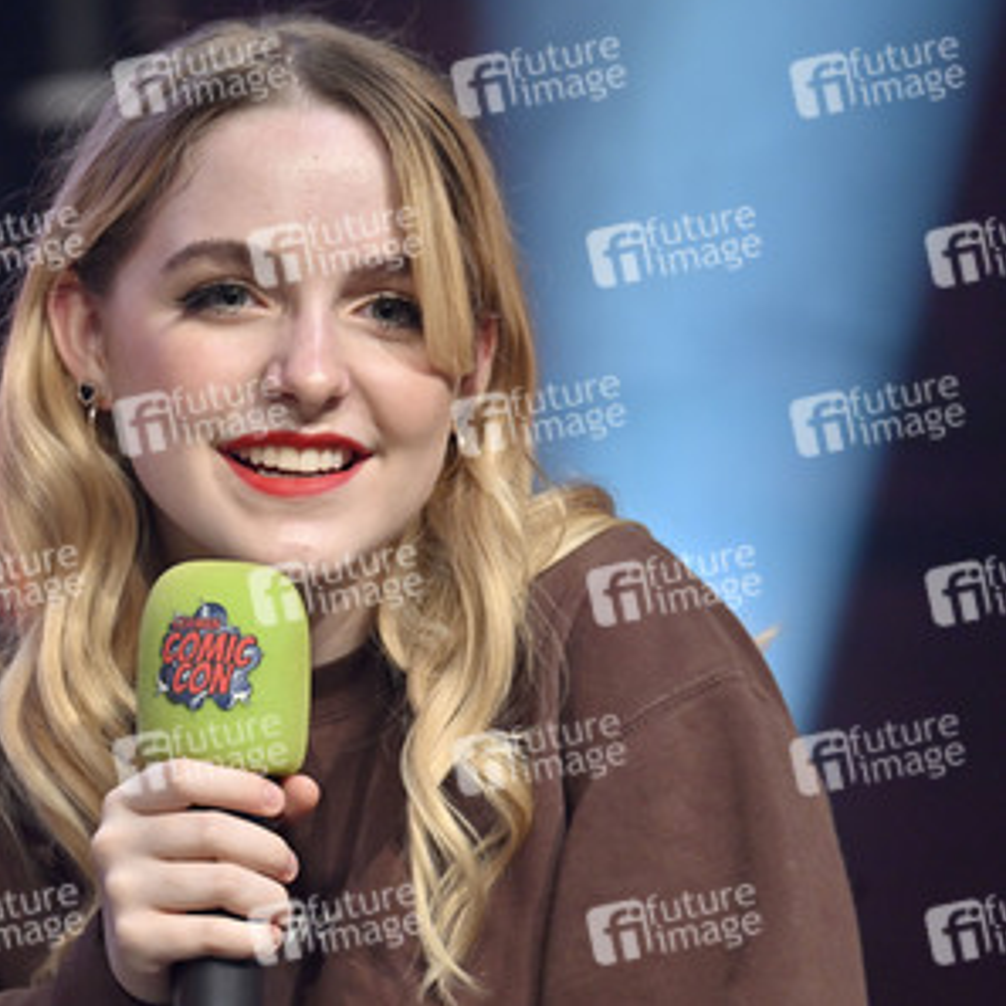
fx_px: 16933
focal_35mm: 515
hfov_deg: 3.4
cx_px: 246
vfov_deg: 3.4
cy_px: 501
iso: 1600
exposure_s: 1/250
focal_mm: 400
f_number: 4.5
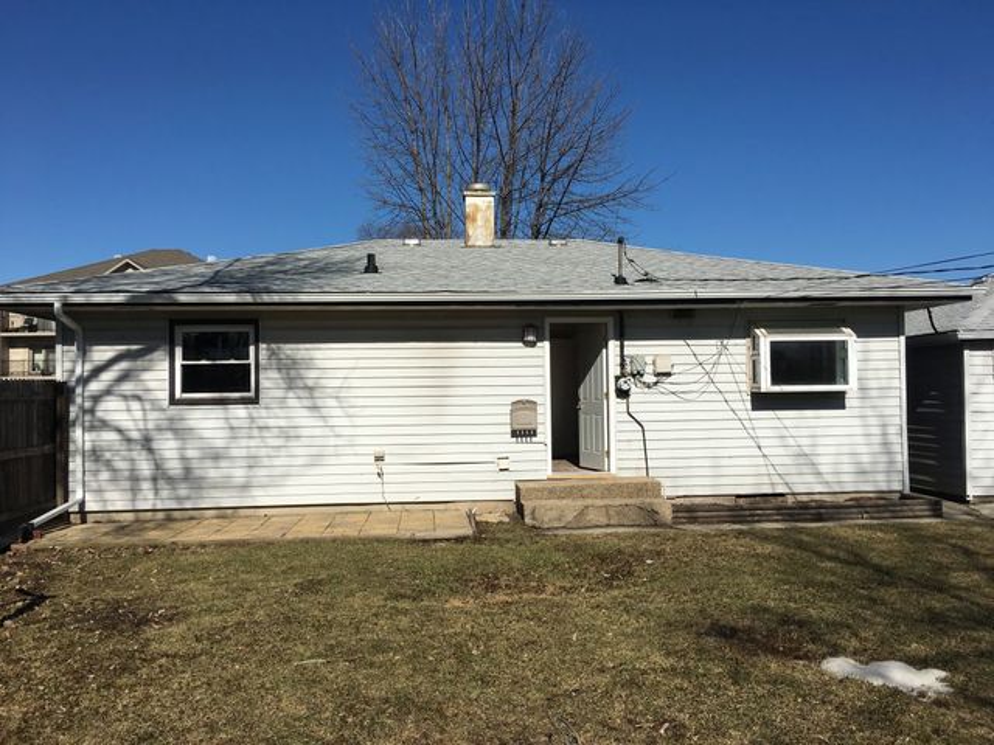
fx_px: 833
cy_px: 372
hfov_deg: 61.7
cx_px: 497
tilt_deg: +2.0
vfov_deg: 48.2
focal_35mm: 29
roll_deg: +1.4
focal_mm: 4.15
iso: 25
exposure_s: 1/4049
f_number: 2.2
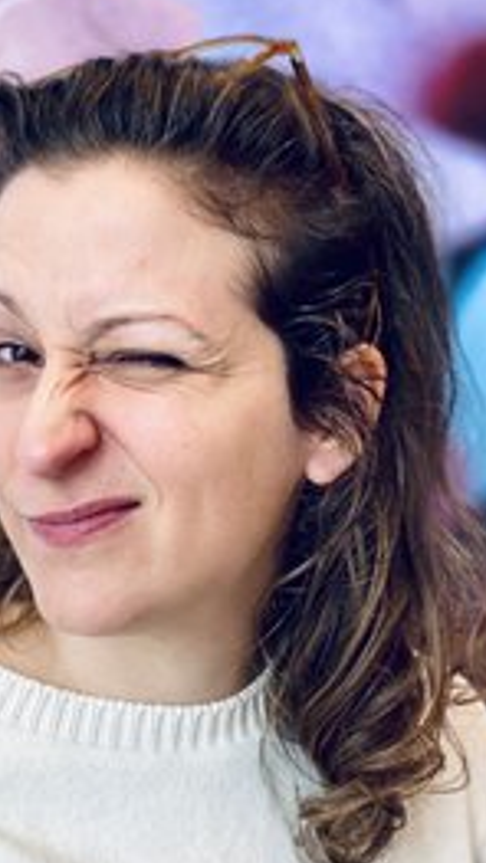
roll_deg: -1.9
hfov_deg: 14.0
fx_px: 1970
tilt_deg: -5.2
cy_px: 505
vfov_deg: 24.7
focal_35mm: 86
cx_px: 118
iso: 50
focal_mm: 6
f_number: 2
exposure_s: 1/100
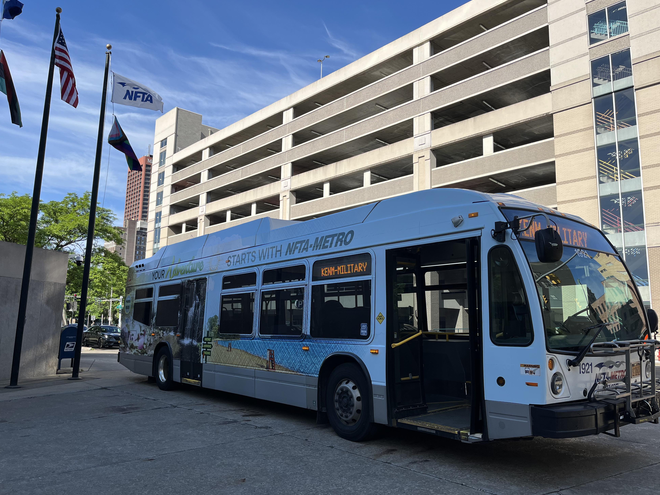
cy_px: 240
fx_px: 515
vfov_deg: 51.3
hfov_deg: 65.3
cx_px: 330
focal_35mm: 27
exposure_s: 1/2632
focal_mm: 5.1
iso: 50
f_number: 1.6
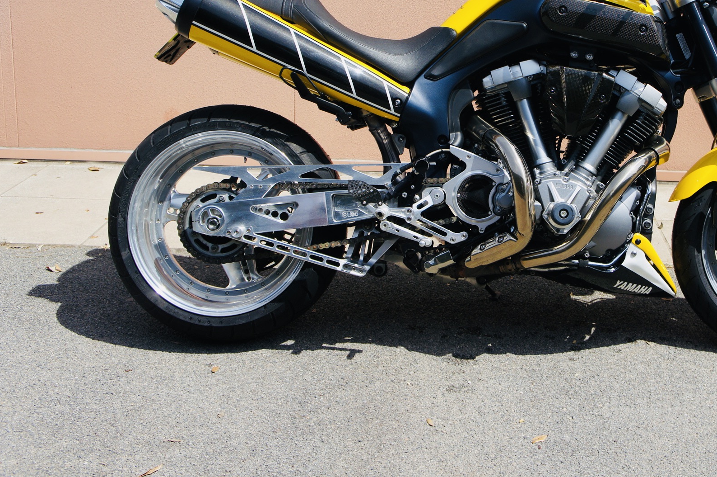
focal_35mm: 50
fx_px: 989
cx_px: 489
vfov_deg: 26.8
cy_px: 134
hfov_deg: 39.3
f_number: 4.5
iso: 200
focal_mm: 23
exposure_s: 1/1250
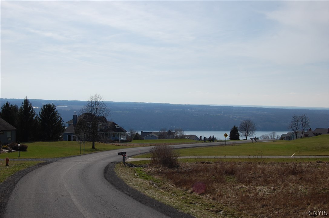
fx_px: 466
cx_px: 164
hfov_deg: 38.9
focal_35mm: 51
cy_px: 109
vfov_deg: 26.4
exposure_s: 1/500
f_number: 11
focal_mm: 34
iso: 200
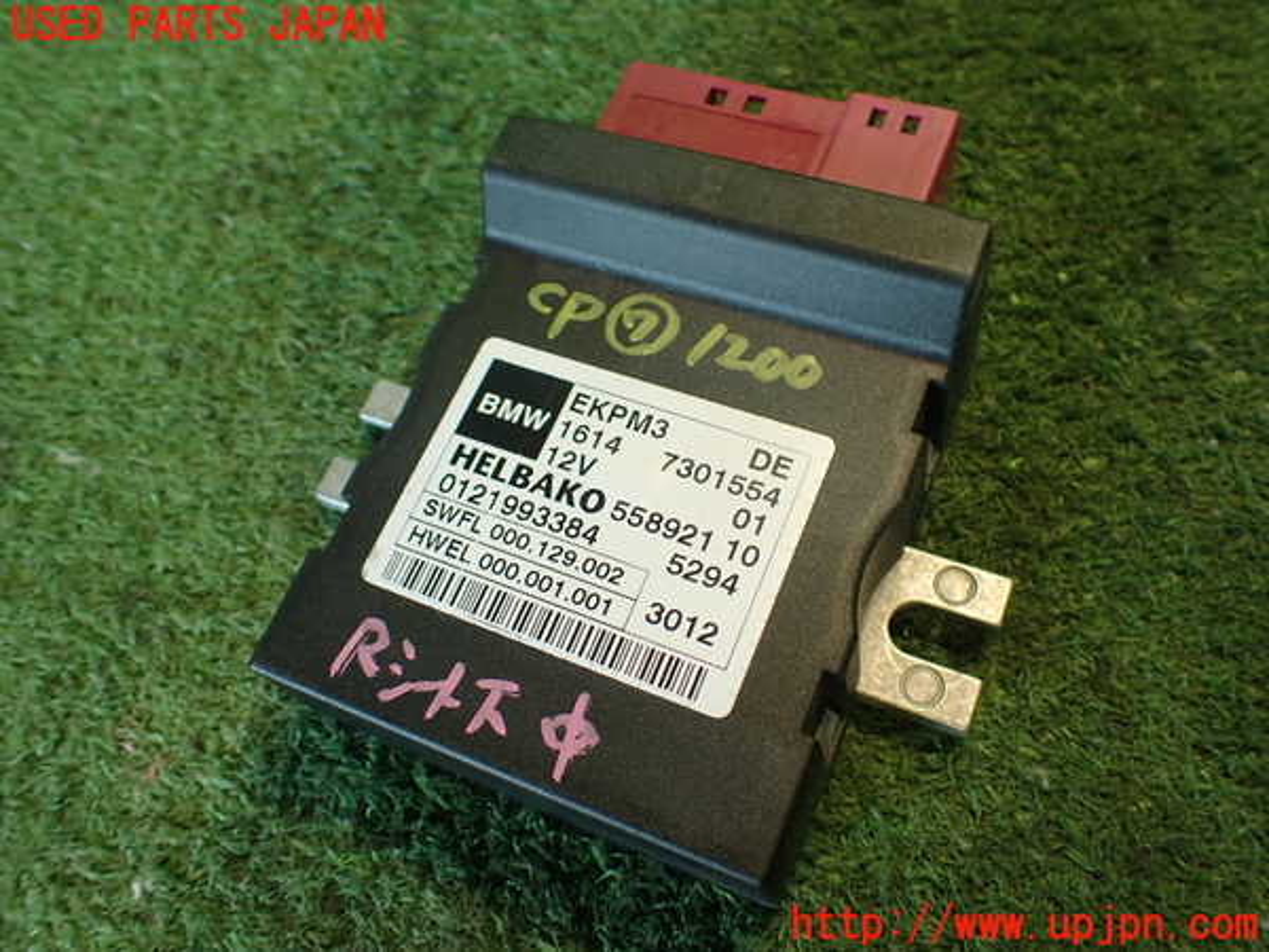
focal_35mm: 30
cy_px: 476
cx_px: 634
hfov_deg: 60.0
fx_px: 1100
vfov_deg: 46.8
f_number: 2.3
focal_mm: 5.4
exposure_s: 1/40
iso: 200
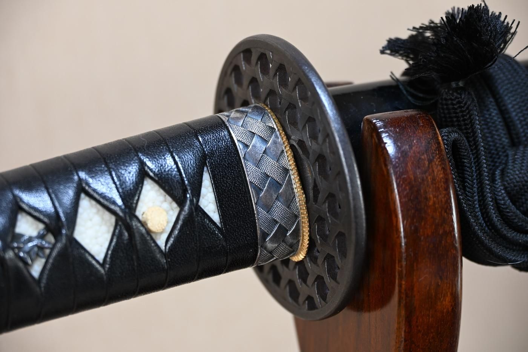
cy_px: 176
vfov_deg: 12.7
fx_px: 1584
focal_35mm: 108
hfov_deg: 18.9
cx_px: 264
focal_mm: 72
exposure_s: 1/2
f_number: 5.3
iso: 140
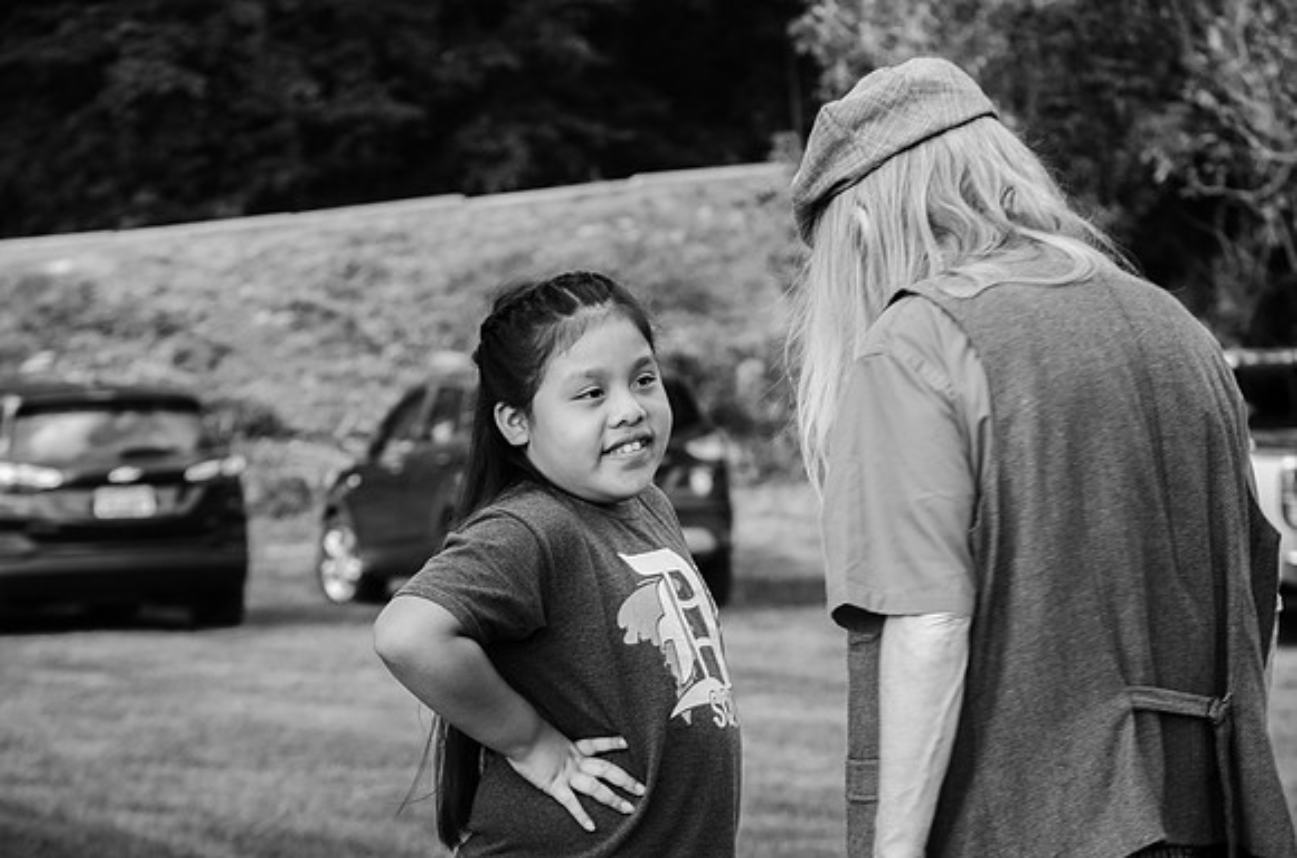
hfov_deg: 13.7
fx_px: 5392
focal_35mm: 150
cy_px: 429
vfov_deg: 9.1
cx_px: 648
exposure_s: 1/160
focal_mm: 100
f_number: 6.3
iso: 200
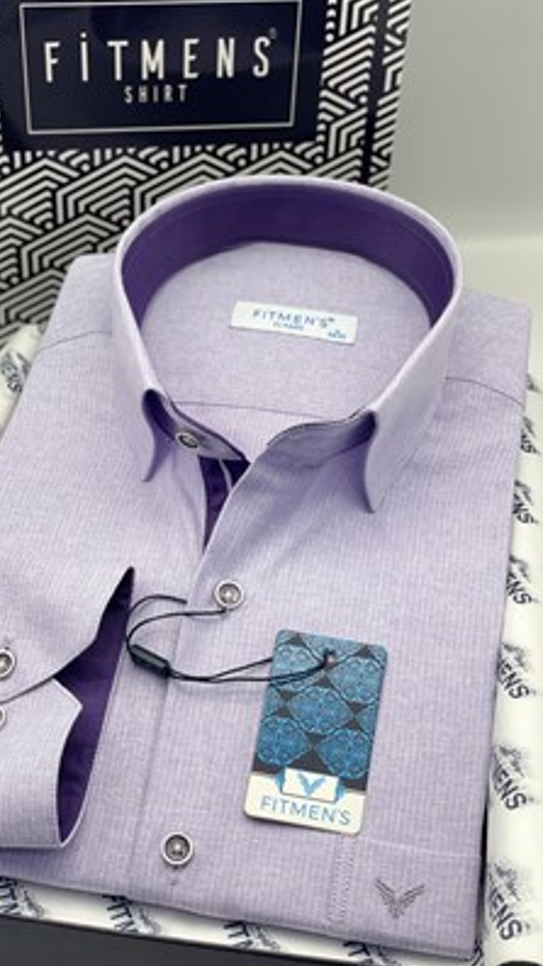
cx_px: 226
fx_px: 1512
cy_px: 483
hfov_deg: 20.3
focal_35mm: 59
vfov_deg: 35.5
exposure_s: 1/114
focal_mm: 6
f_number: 2
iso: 25
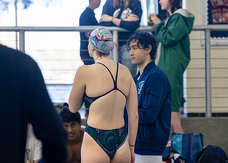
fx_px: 858
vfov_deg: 10.8
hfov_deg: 15.1
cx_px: 111
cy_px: 69
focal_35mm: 133
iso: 1250
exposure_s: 1/500
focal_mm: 105
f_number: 2.8
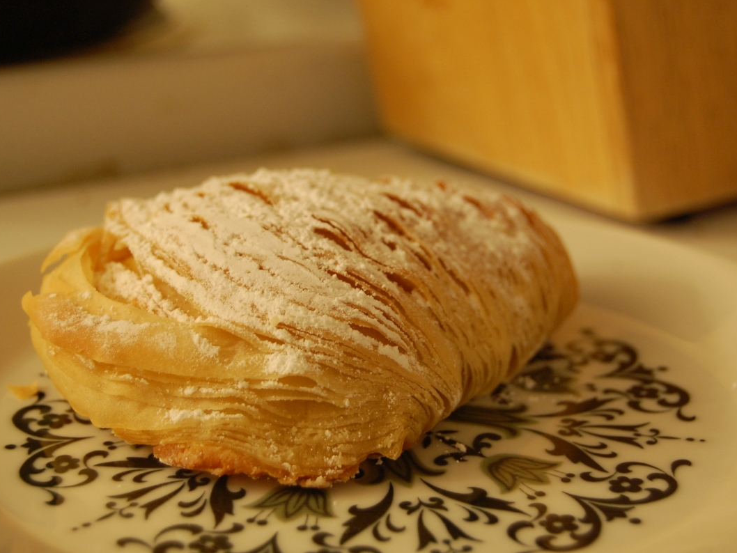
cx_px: 352
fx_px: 1566
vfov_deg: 20.0
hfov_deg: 26.5
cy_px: 276
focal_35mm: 74
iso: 800
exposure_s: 1/10
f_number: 5.3
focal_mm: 45
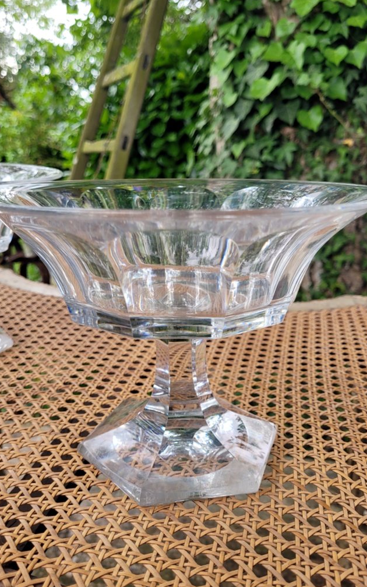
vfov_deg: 66.5
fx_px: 448
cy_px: 295
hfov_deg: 44.5
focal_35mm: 28
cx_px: 178
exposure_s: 1/100
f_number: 1.8
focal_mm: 5.4
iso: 80
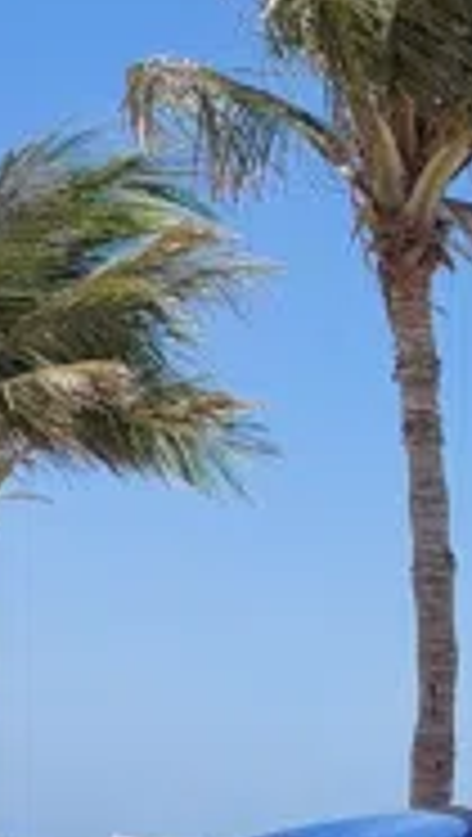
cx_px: 1043
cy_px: 778
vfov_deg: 23.9
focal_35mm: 86
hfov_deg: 12.0
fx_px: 1908
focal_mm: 5.06
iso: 25
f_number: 1.8
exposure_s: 1/886
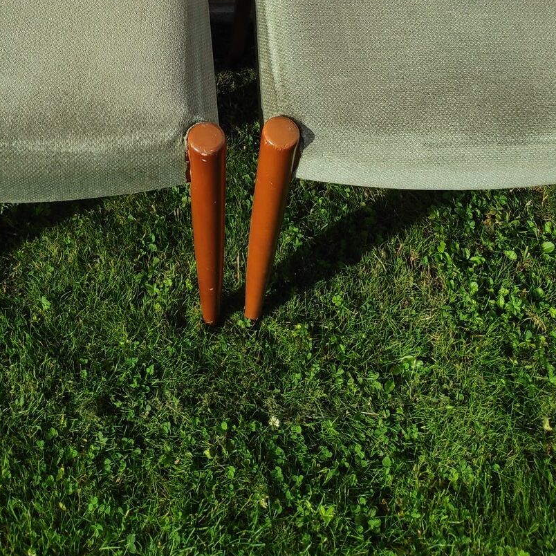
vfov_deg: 32.3
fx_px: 800
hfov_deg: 38.1
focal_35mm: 44
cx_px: 215
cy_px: -99
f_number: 1.9
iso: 100
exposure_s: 1/1713
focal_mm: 3.94
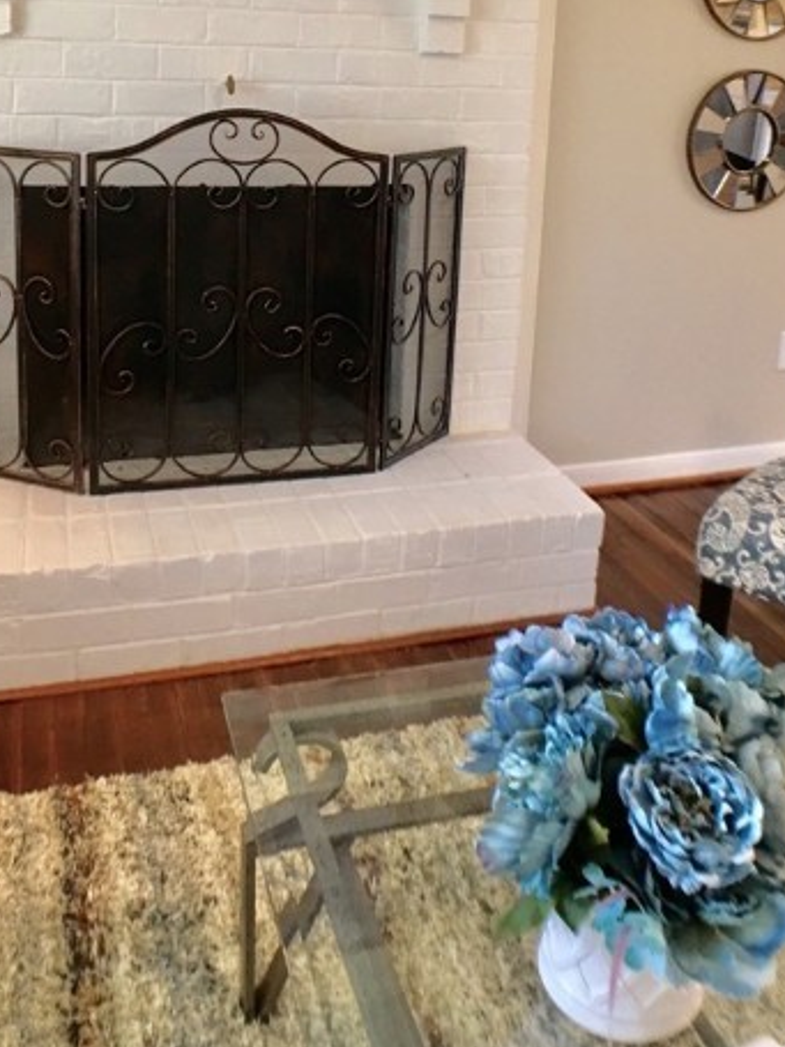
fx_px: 1482
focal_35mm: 49
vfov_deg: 37.6
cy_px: 219
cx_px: 373
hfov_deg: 29.7
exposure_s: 1/30
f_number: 2.2
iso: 80
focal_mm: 4.15
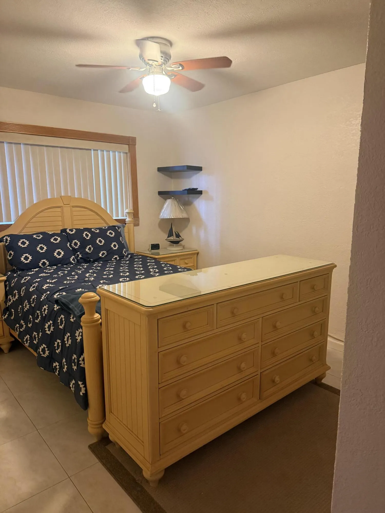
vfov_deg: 71.6
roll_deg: -0.4
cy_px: 256
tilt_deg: -10.0
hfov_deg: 56.8
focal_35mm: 24
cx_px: 192
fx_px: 356
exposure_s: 1/60
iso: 400
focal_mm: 6.76
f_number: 1.78
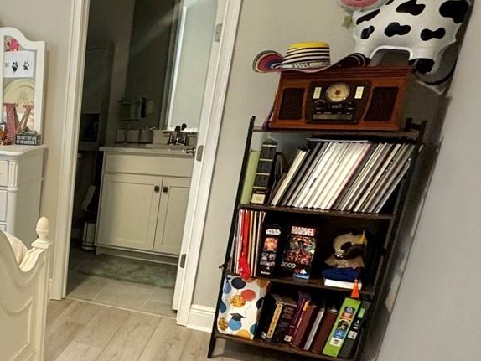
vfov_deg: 36.0
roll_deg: +1.4
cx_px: -83
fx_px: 542
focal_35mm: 39
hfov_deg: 37.4
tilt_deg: -18.5
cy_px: 273
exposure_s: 1/60
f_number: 2.2
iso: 200
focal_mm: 2.22
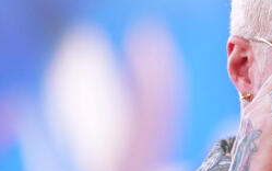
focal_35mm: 810
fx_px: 6009
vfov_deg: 1.6
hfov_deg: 2.6
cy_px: 117
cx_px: 317
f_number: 3.2
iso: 640
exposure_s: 1/800
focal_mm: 200
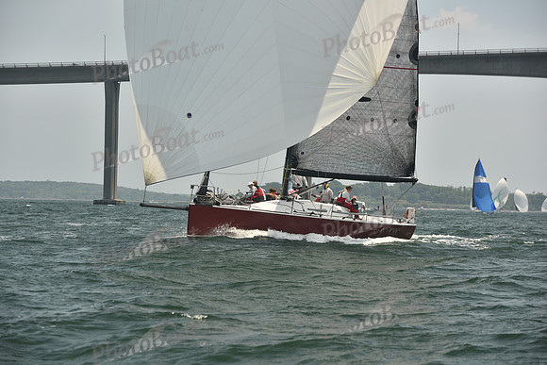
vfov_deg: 10.2
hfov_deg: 15.2
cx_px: 274
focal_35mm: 135
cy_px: 182
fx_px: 2052
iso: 250
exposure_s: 1/640
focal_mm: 135
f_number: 6.3
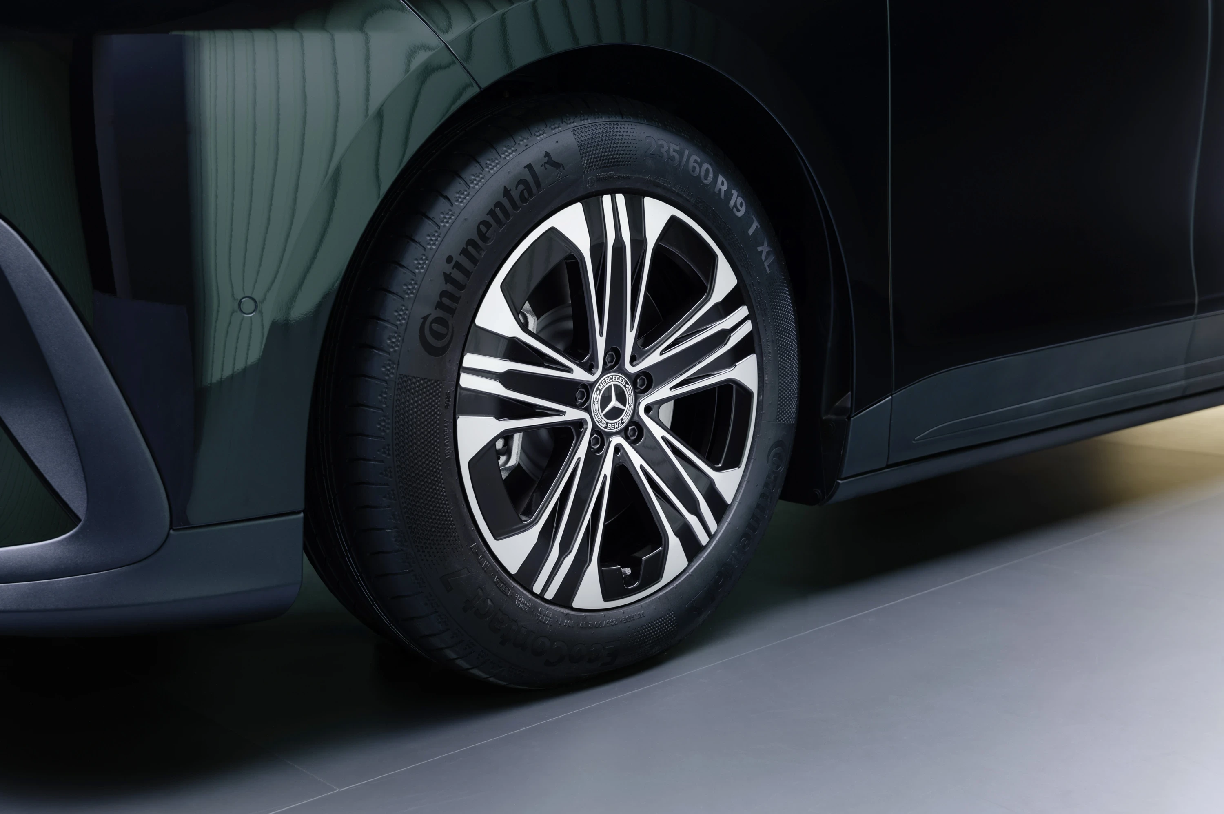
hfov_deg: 49.6
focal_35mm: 39
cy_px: 407
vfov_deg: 34.2
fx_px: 1325
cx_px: 612
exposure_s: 2.5
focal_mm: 39
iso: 50
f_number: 4.5
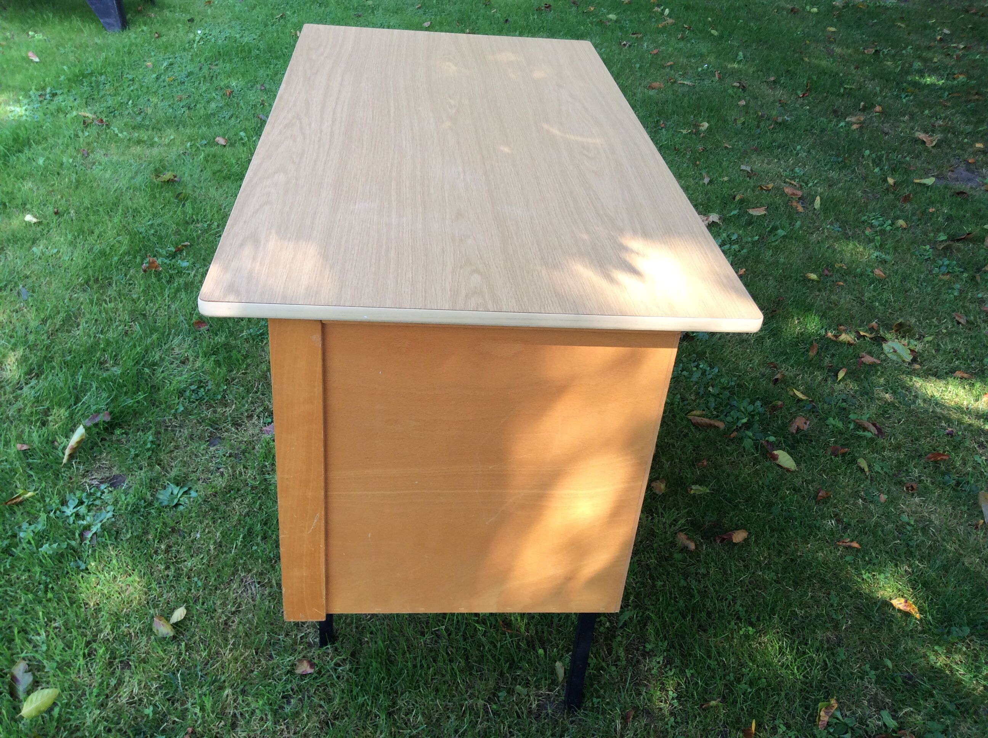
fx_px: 912
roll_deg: -0.7
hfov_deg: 56.9
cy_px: 369
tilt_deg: -34.2
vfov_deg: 44.1
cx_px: 494
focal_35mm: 32
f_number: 2.4
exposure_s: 1/133
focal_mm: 3.3
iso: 32
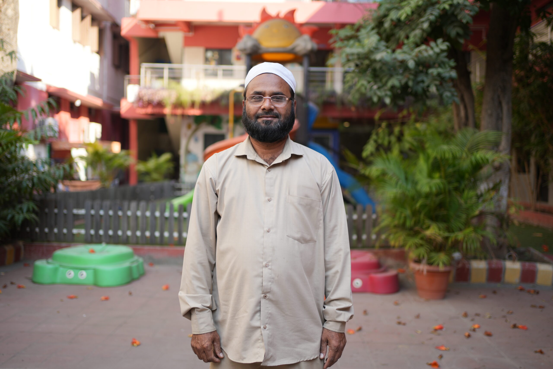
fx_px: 538
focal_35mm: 35
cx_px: 276
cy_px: 184
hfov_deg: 54.4
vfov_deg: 37.9
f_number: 1.8
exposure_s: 1/640
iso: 100
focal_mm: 35
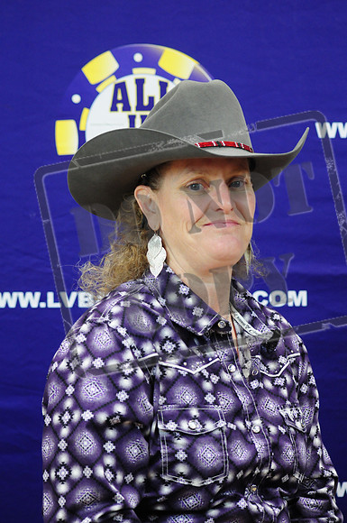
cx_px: 174
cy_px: 262
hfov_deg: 13.0
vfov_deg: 19.5
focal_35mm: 105
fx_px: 1523
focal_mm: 70
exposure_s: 1/125
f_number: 4
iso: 1250
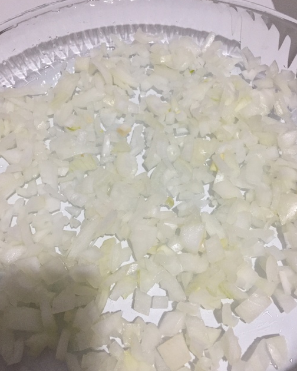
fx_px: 341
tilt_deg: -58.7
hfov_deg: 47.1
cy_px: 194
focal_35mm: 31
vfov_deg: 57.2
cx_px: 149
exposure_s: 1/33
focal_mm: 4.15
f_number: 2.2
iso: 200
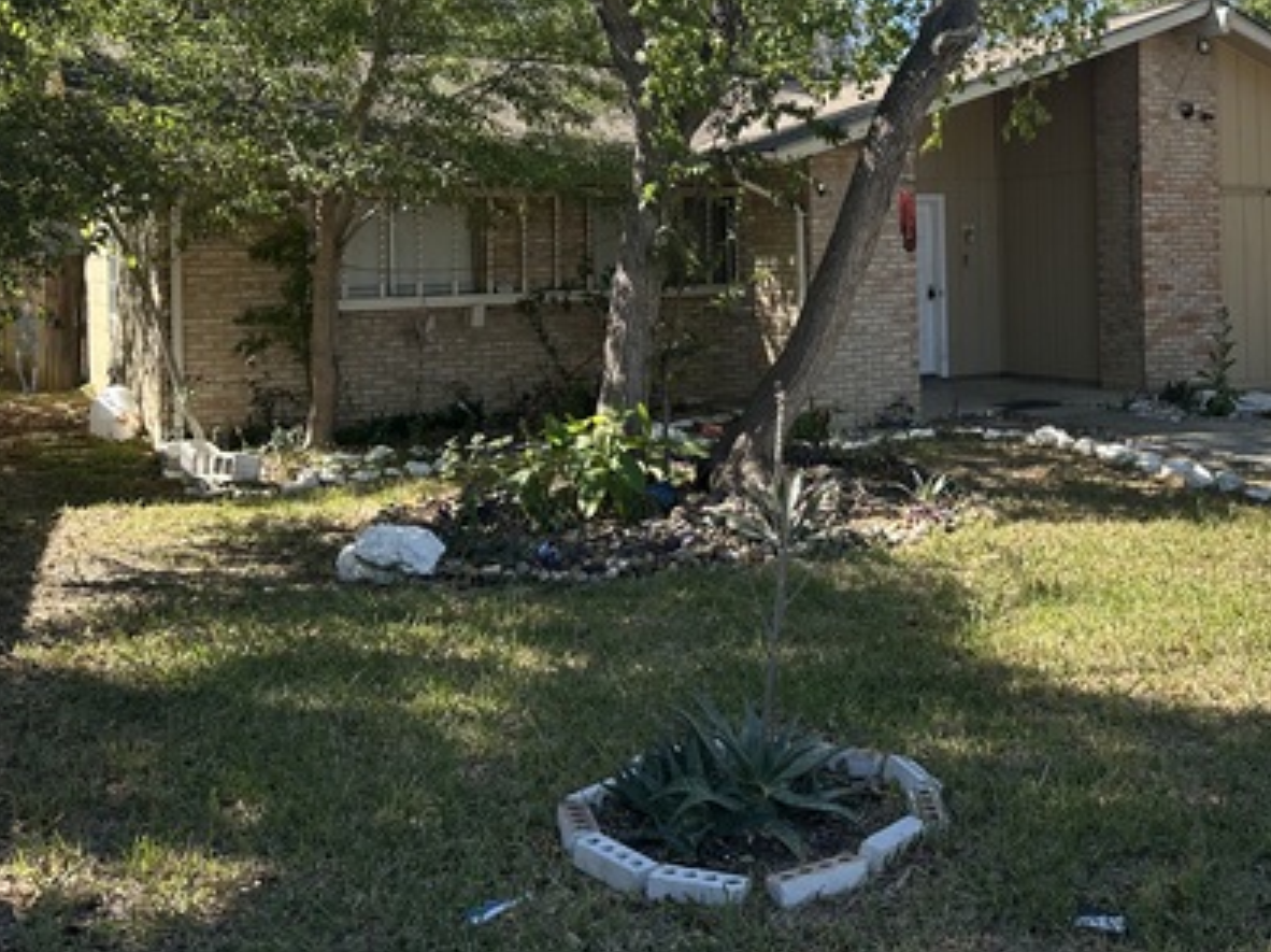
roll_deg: +1.8
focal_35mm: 39
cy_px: 203
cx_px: 942
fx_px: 1431
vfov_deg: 35.7
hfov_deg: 46.3
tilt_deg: +1.8
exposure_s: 1/1433
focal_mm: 6.86
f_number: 1.78
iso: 80
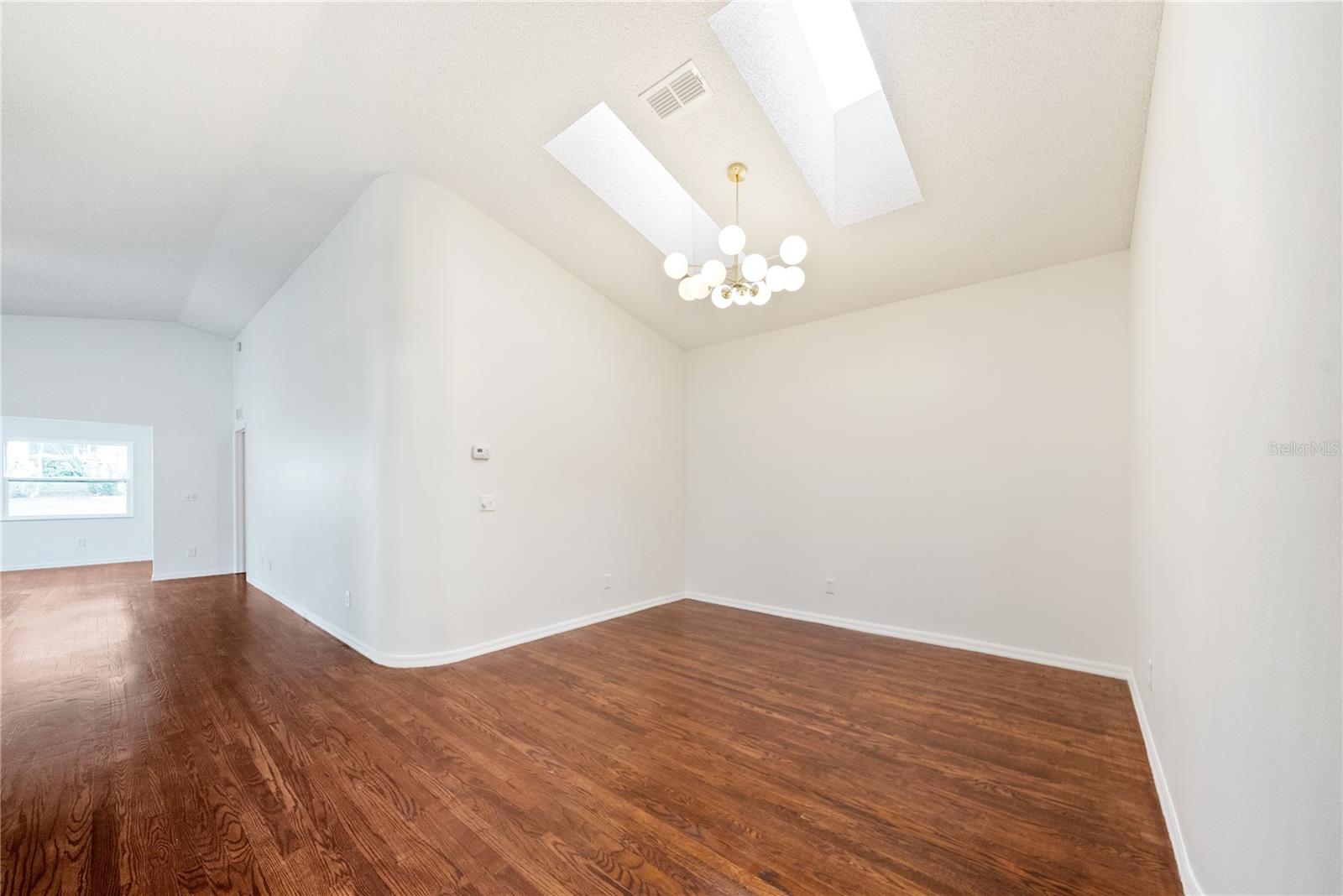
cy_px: 448
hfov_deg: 112.6
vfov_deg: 90.1
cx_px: 672
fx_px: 448
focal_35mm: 12
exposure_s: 1/30
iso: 1600
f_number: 9
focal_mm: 12
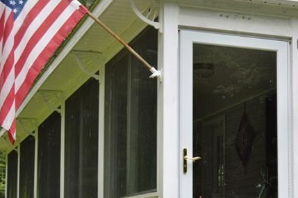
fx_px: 769
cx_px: 336
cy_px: 160
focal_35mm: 93
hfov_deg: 20.8
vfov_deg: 14.6
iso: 280
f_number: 5.6
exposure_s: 1/125
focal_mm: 26
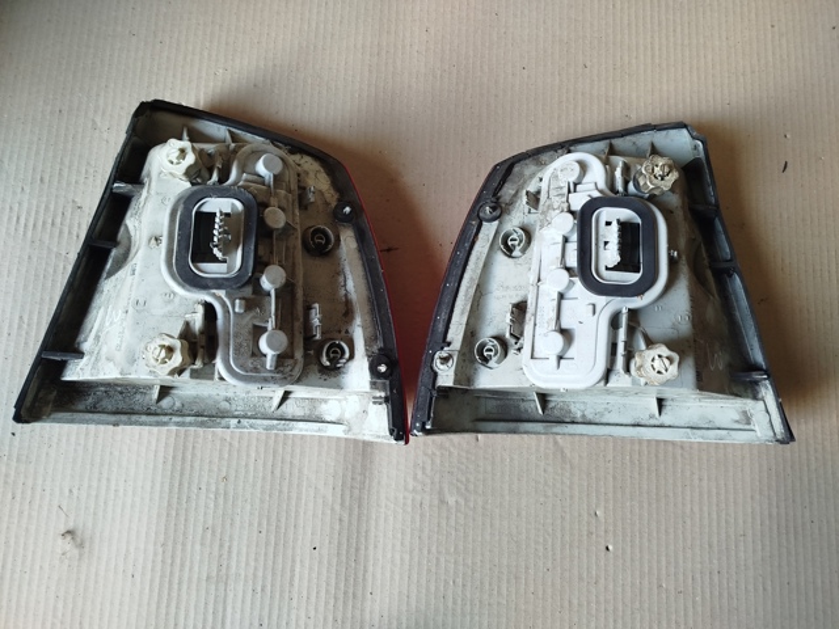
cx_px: 420
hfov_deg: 71.6
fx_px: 582
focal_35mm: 24
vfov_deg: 56.8
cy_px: 314
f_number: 1.7
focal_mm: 5.31
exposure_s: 1/33
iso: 250
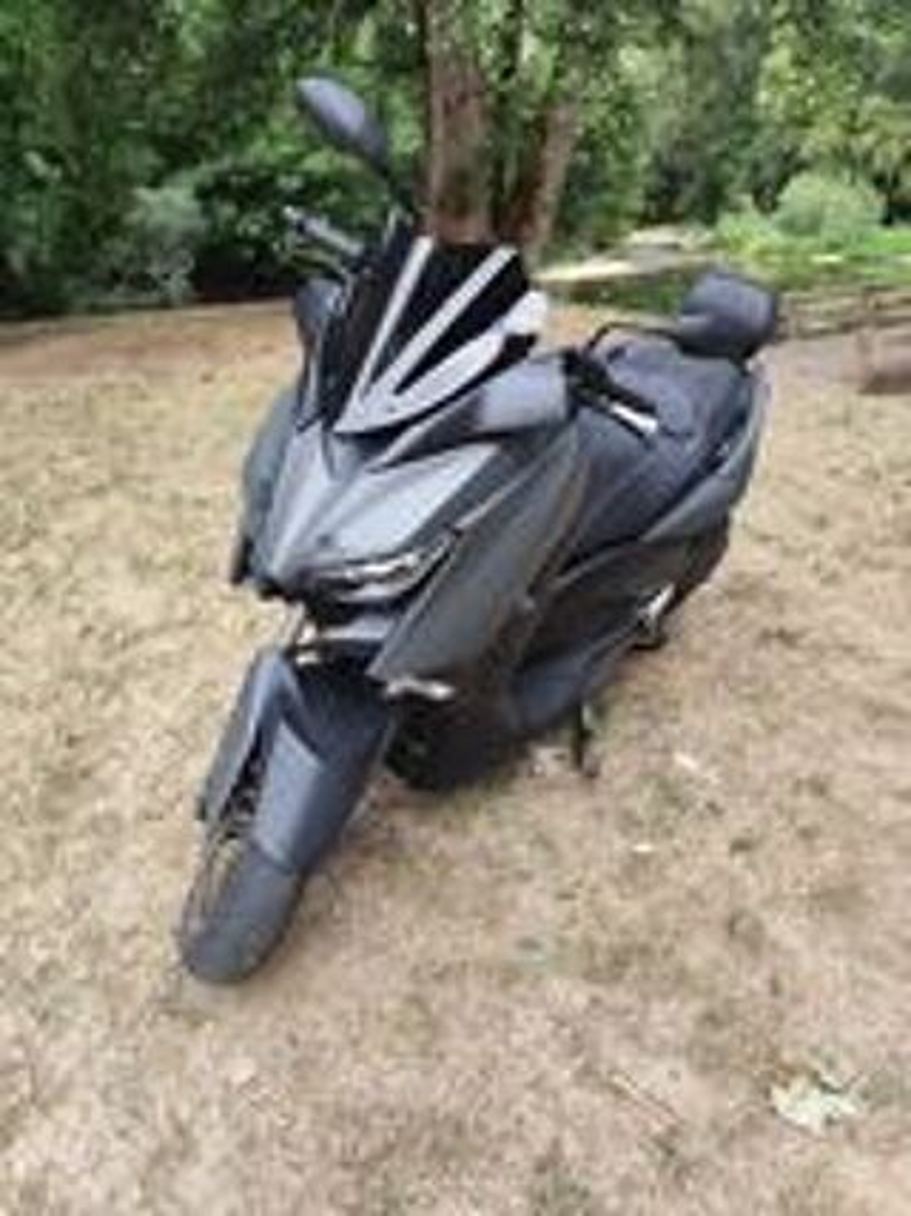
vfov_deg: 73.9
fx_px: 807
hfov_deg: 58.9
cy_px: 608
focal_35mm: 23
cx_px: 456
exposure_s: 1/100
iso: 125
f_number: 1.65
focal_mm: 6.19
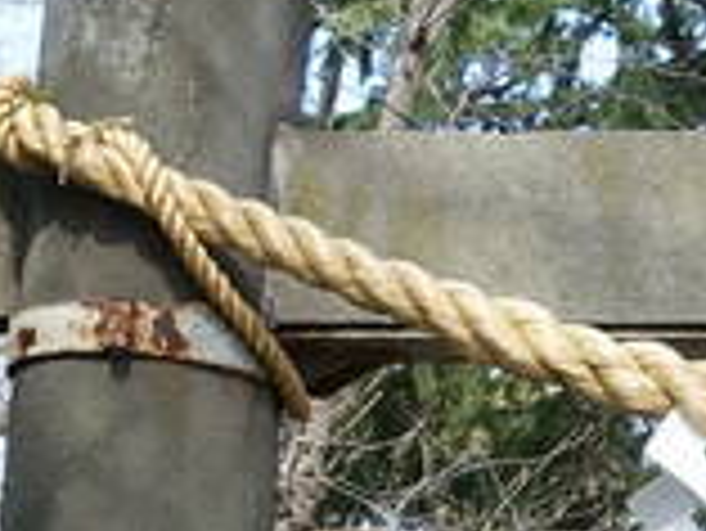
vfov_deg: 8.2
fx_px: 3592
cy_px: 832
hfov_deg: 10.6
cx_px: 1214
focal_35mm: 176
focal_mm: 8.84
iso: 125
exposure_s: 1/125
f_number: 5.6
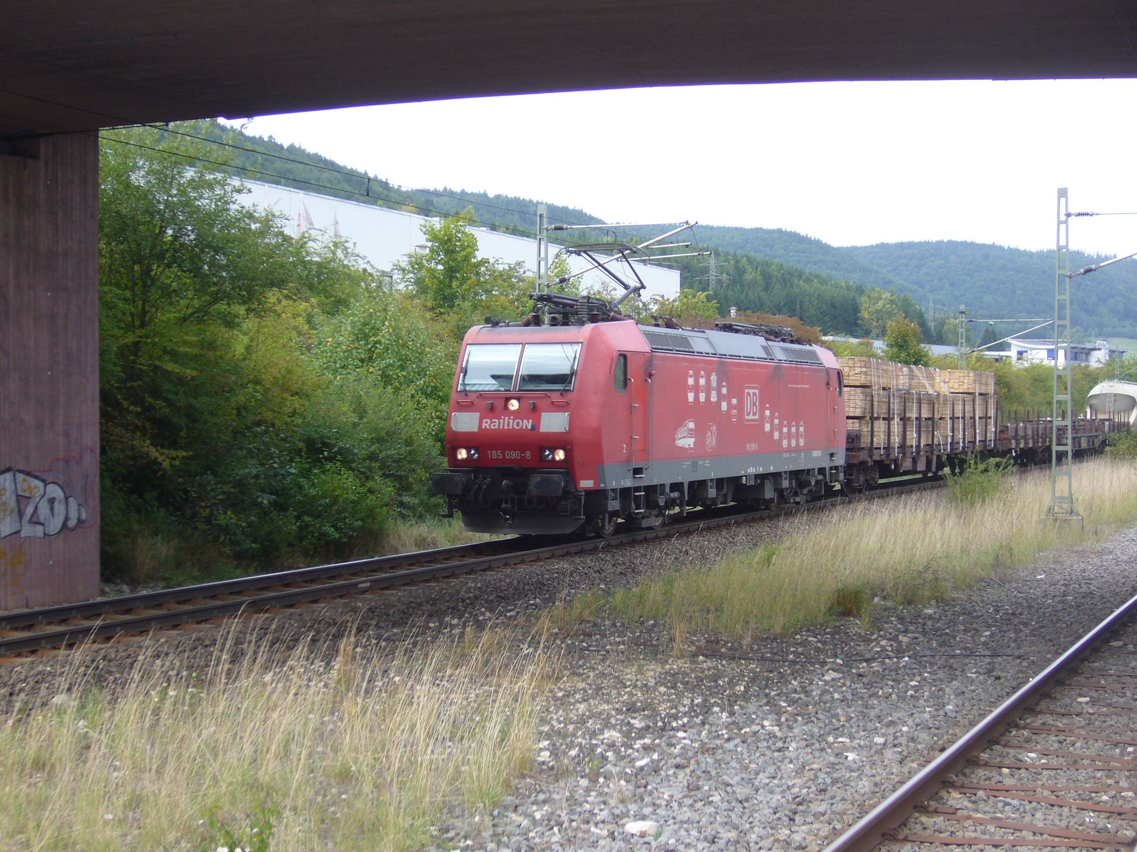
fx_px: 1971
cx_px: 568
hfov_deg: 32.2
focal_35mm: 60
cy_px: 426
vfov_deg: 24.4
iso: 80
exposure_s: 1/160
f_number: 3.6
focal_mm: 9.9
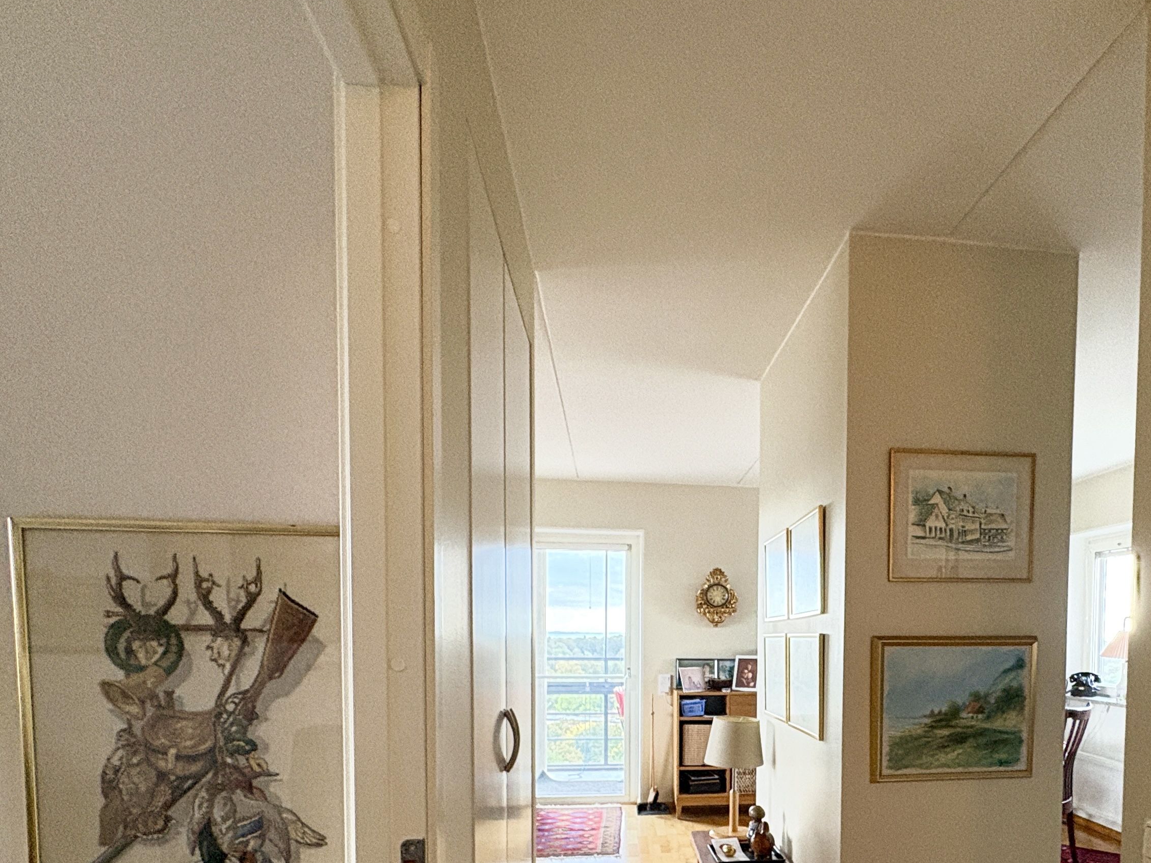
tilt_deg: -3.7
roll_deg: -0.1
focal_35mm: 25
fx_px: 831
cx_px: 758
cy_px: 674
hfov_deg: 67.7
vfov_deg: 51.9
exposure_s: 1/50
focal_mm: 2.22
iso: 250
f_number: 2.2
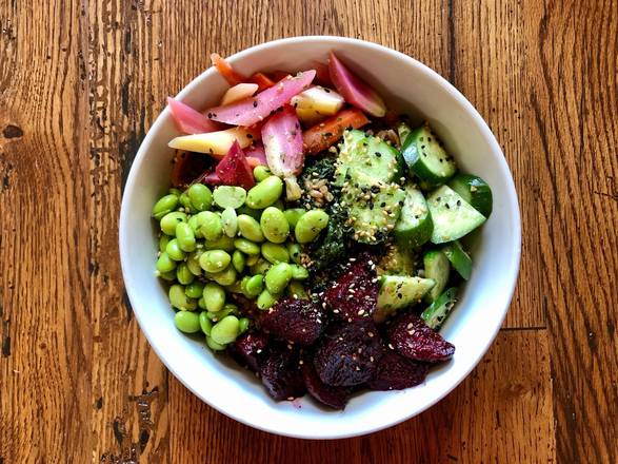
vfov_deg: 49.7
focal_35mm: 28
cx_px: 309
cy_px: 232
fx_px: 500
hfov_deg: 63.5
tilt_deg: -87.2
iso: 40
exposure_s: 1/17
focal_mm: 3.99
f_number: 1.8
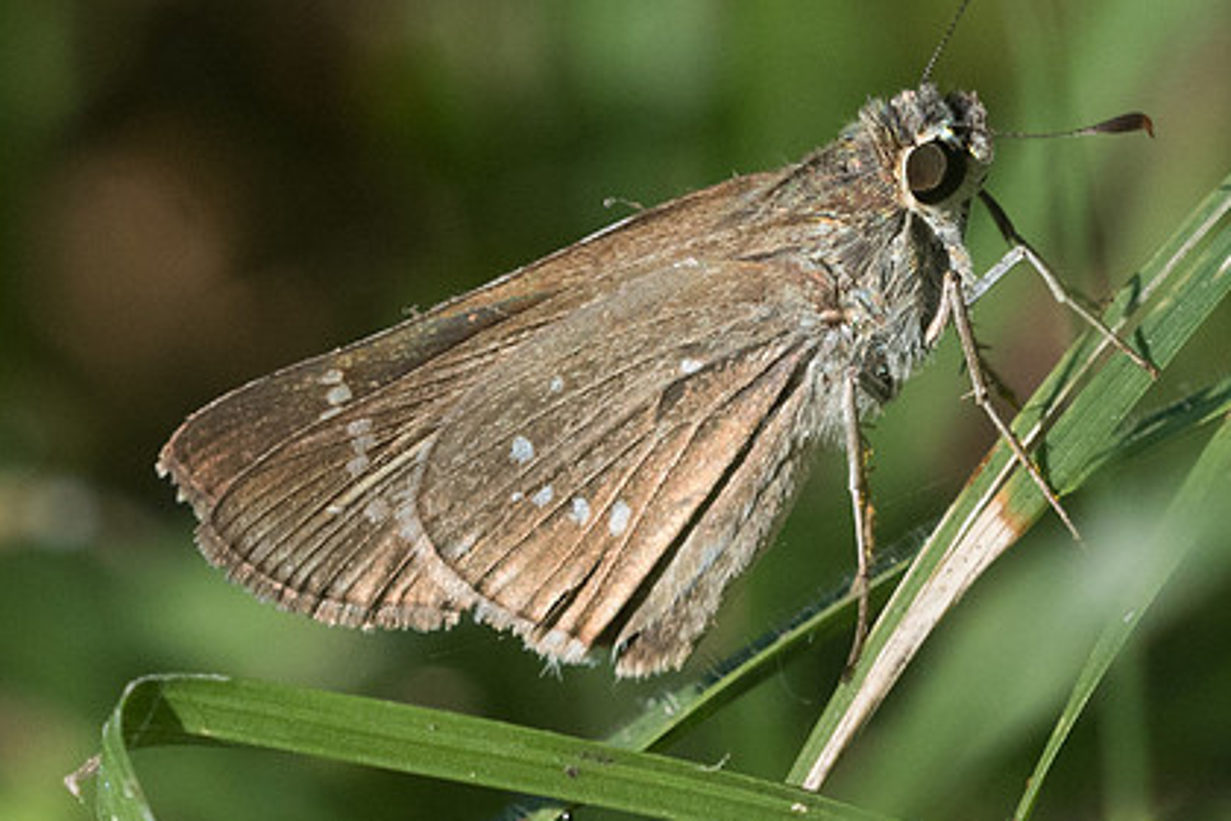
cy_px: 218
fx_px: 28311
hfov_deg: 2.5
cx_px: 743
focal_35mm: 828
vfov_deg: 1.7
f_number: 8
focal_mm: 150
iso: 800
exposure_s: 1/1600
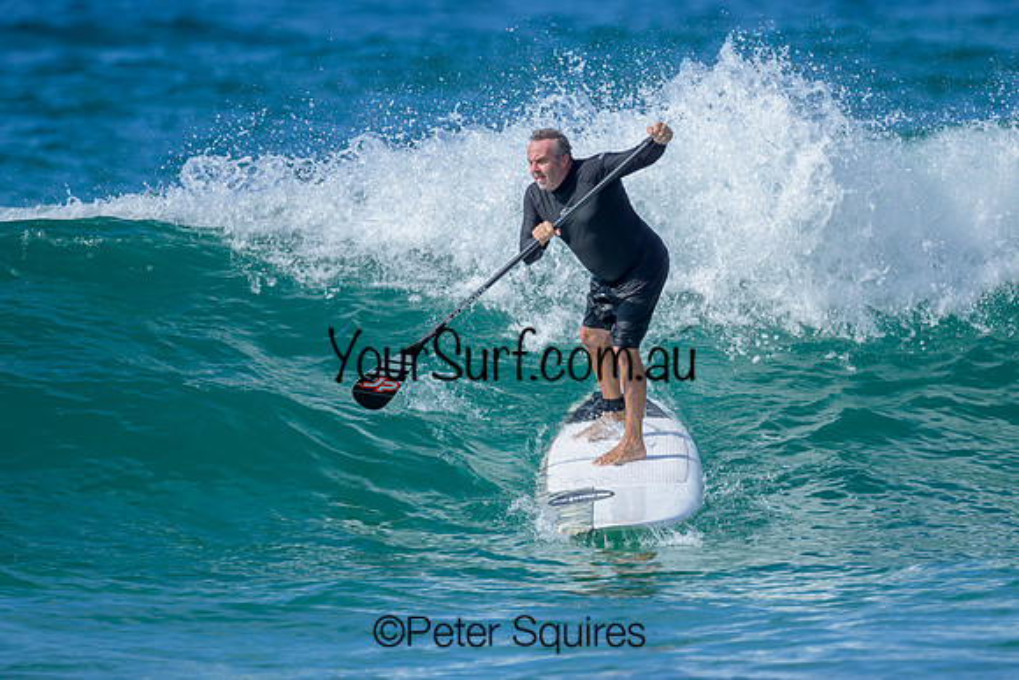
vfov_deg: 1.4
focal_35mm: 999
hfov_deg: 2.1
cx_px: 591
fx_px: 28272
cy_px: 256
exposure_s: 1/2000
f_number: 6.3
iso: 320
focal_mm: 800
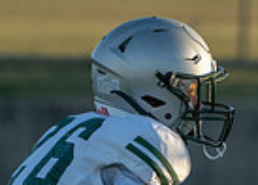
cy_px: 283
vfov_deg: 1.0
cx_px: 260
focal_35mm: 1512
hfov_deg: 1.3
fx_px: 11085
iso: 1000
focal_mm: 274
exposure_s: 1/1250
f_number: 5.6
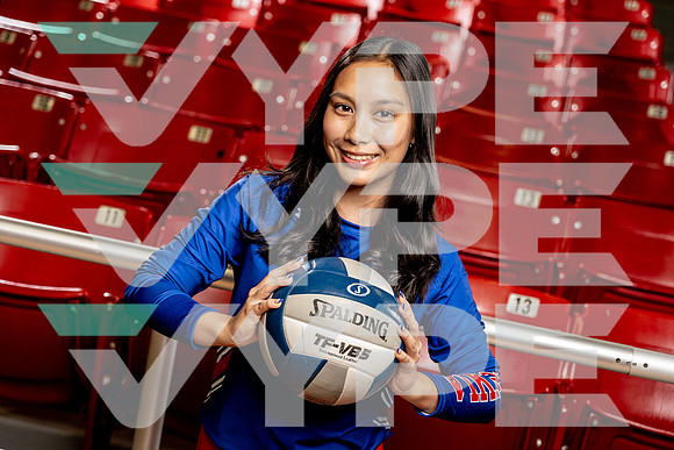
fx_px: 1180
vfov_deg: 21.6
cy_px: 225
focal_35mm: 63
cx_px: 337
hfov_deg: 31.9
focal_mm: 63
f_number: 4
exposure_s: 1/250
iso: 400
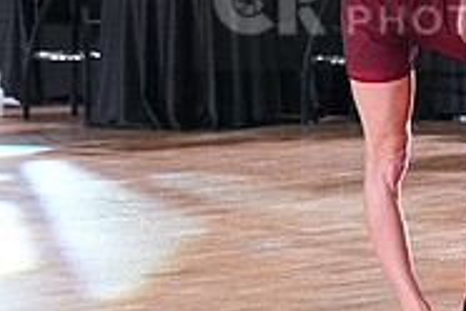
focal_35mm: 268
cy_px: 4
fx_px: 3469
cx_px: 466
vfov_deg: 5.1
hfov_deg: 7.7
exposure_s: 1/400
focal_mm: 86
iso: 6400
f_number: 5
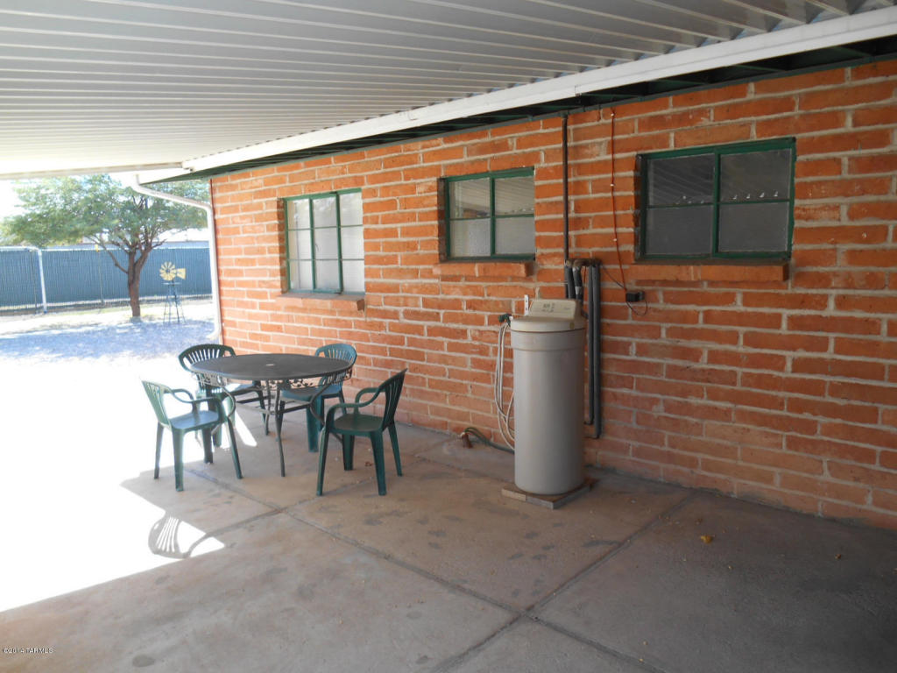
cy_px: 336
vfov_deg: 53.1
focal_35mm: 26
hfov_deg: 67.3
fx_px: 674
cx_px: 448
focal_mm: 4.7
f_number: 3.4
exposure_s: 1/80
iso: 80
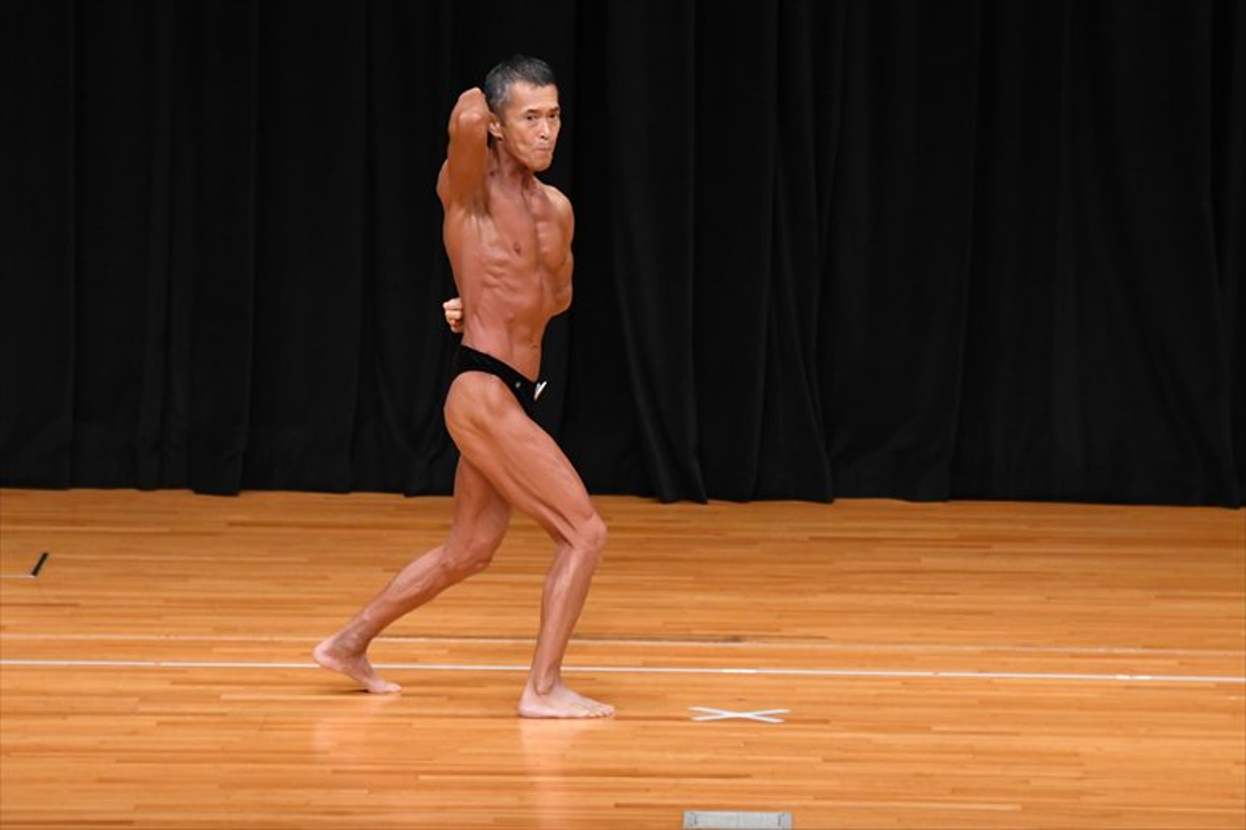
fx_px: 9341
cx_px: 623
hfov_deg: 7.6
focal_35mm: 270
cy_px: 415
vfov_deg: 5.1
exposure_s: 1/400
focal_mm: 180
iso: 3200
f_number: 5.6
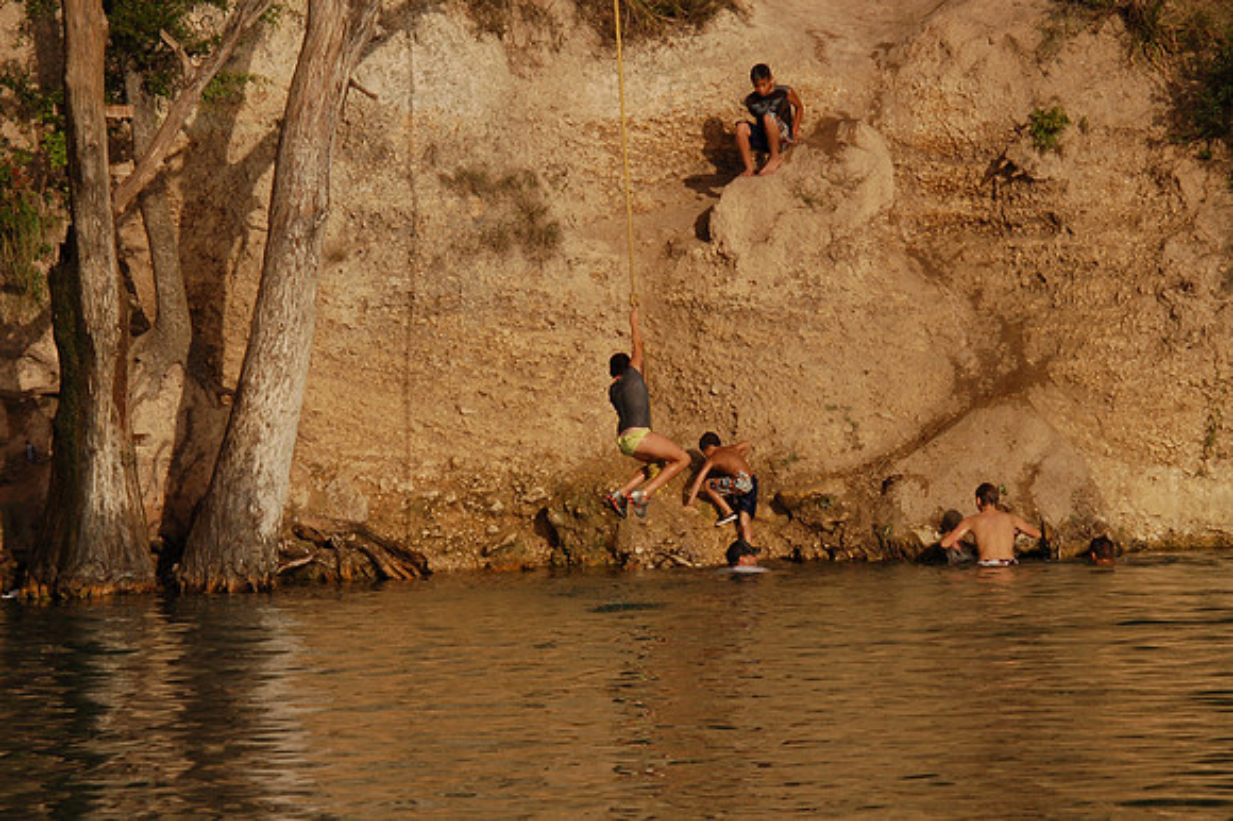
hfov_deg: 14.0
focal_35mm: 147
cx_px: 616
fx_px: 5032
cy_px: 410
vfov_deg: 9.3
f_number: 16
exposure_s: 1/500
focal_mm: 98
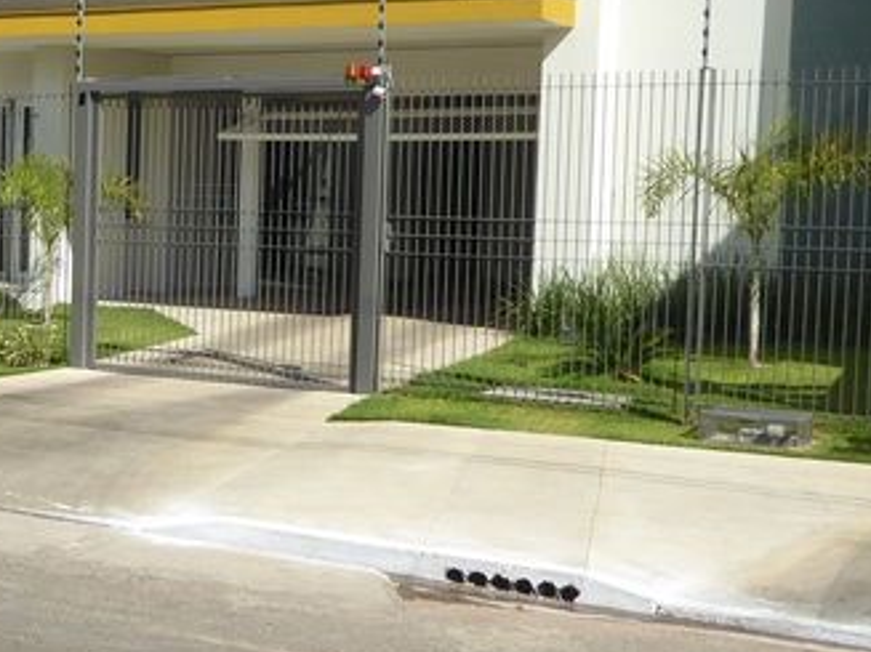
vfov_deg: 20.7
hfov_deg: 26.0
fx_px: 1786
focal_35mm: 71
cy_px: 314
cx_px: 3
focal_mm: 5
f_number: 3.5
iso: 80
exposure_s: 1/1000
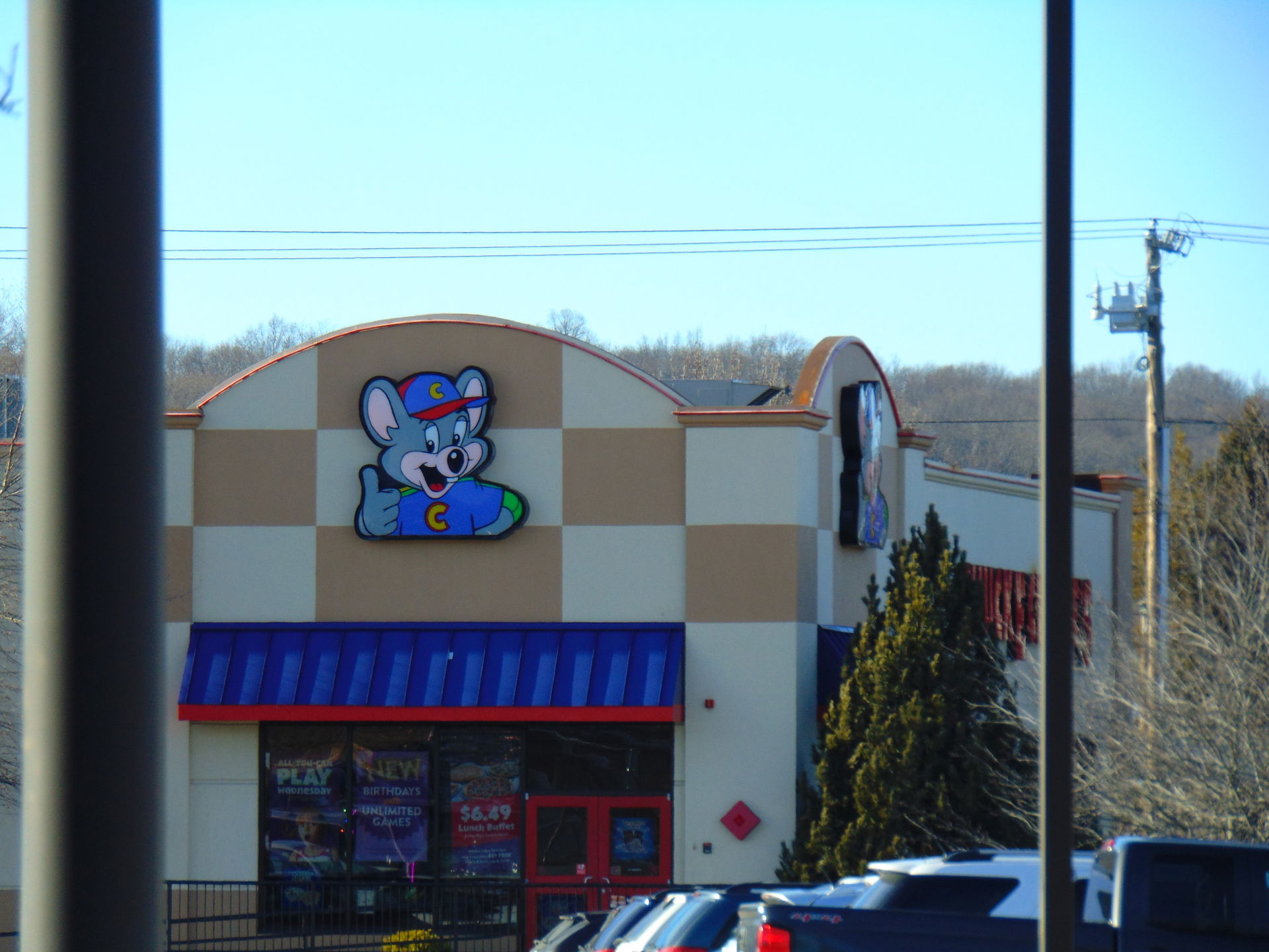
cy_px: 476
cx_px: 634
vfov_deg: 4.8
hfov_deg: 6.5
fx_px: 11254
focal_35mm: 307
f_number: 4.2
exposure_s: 1/320
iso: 80
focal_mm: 55.1
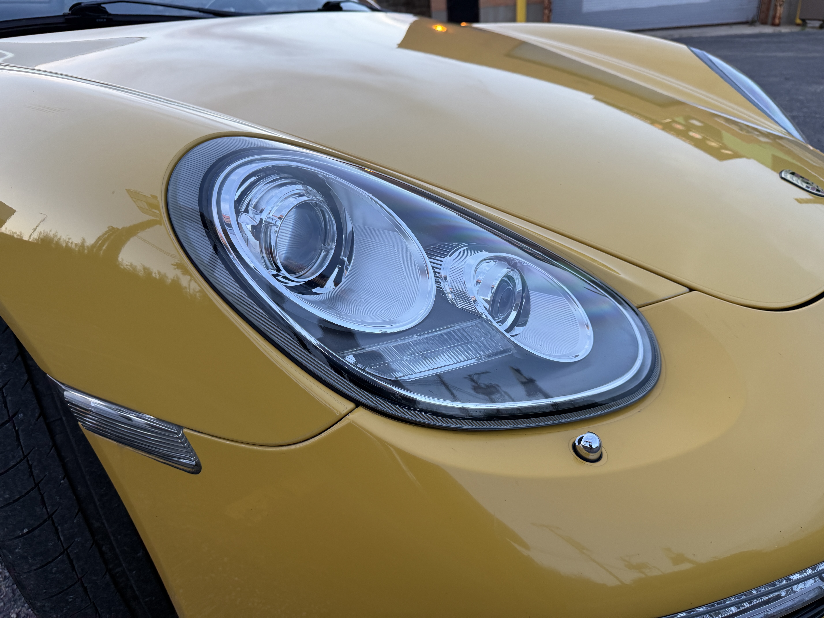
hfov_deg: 71.6
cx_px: 412
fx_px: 571
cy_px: 309
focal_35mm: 24
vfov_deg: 56.8
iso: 125
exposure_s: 1/121
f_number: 1.78
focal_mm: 6.76
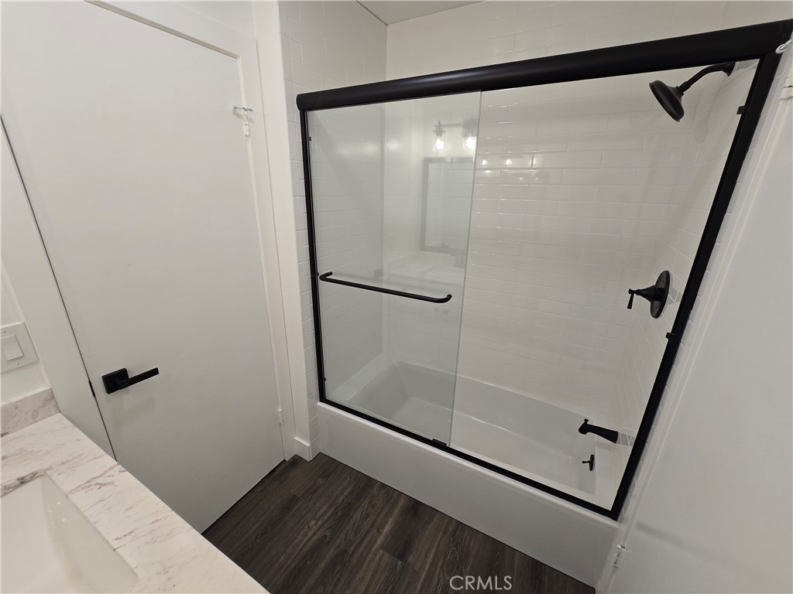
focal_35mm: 13
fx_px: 298
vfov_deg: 89.9
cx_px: 396
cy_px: 297
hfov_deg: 106.2
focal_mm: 2.2
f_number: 2.2
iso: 50
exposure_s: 1/60
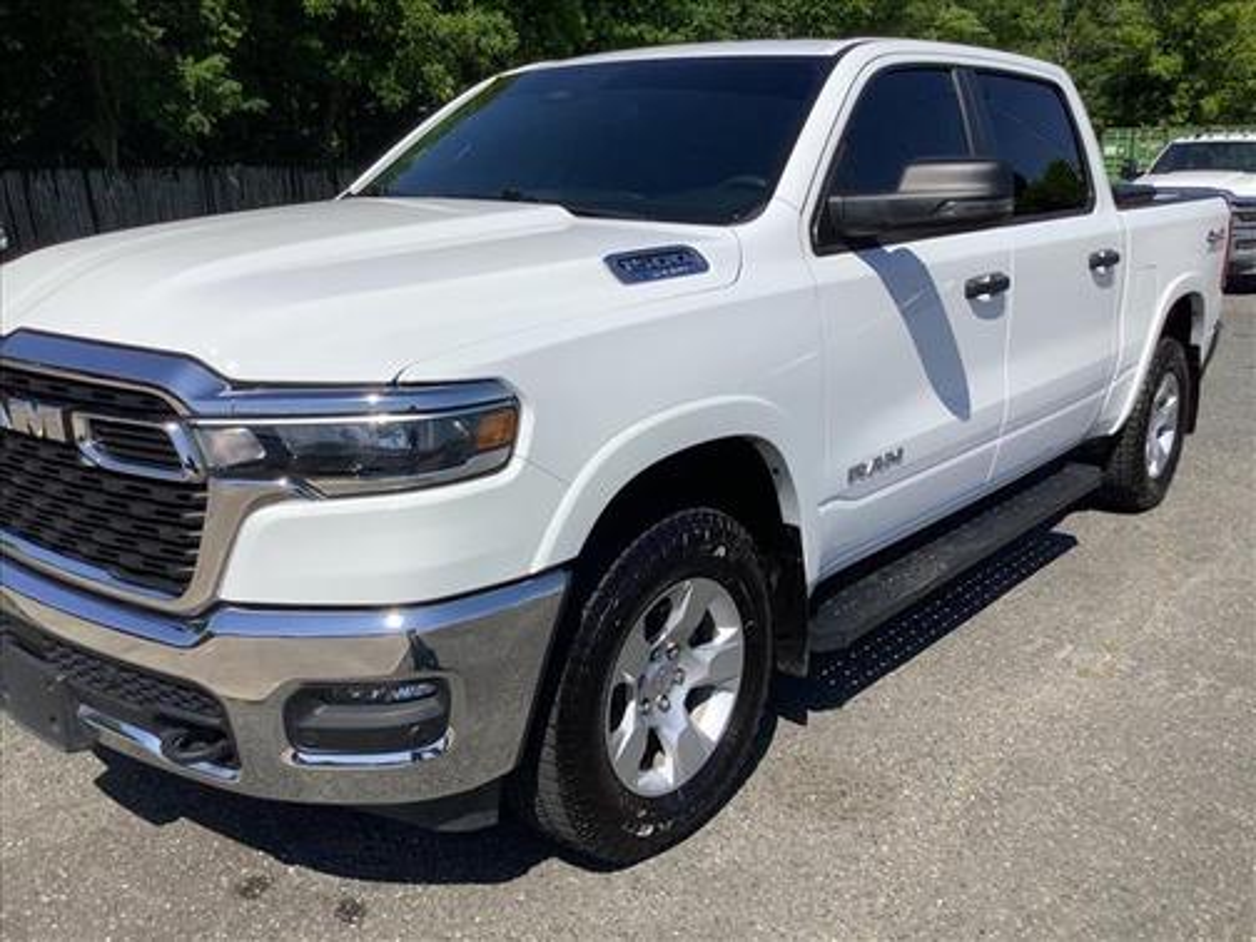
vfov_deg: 45.4
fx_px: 1125
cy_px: 471
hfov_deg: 58.4
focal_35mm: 31
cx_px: 628
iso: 25
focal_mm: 3.3
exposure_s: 1/3021
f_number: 2.4
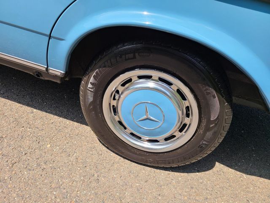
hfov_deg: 67.3
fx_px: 203
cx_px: 135
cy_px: 102
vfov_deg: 53.1
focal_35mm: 26
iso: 40
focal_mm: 5.4
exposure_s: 1/686
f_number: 1.8
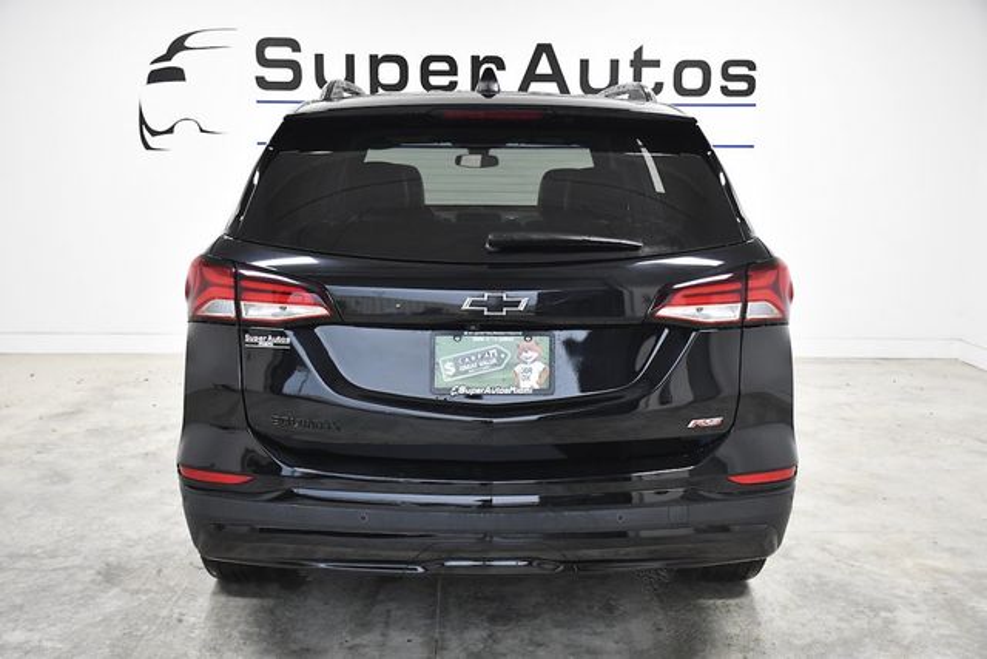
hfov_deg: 49.5
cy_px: 330
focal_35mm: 39
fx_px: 1069
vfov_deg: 34.2
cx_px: 494
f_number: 4.5
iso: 2500
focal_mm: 26
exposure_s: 1/320
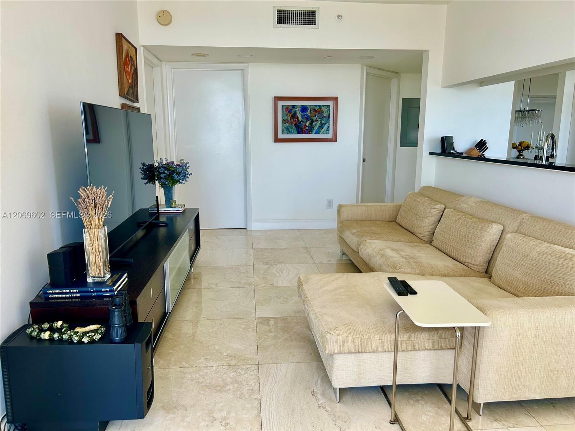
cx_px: 288
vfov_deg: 53.1
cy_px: 216
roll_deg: -0.2
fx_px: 432
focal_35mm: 26
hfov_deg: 67.3
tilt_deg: -10.6
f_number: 1.5
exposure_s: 1/121
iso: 40
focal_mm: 5.7
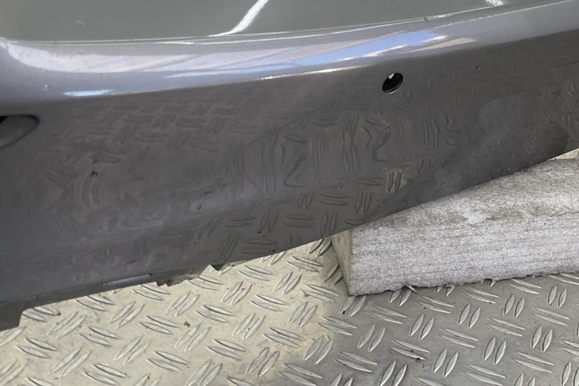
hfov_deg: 37.7
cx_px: 395
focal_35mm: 52
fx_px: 836
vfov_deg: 25.1
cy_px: 25
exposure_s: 1/124
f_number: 1.8
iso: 16
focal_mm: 3
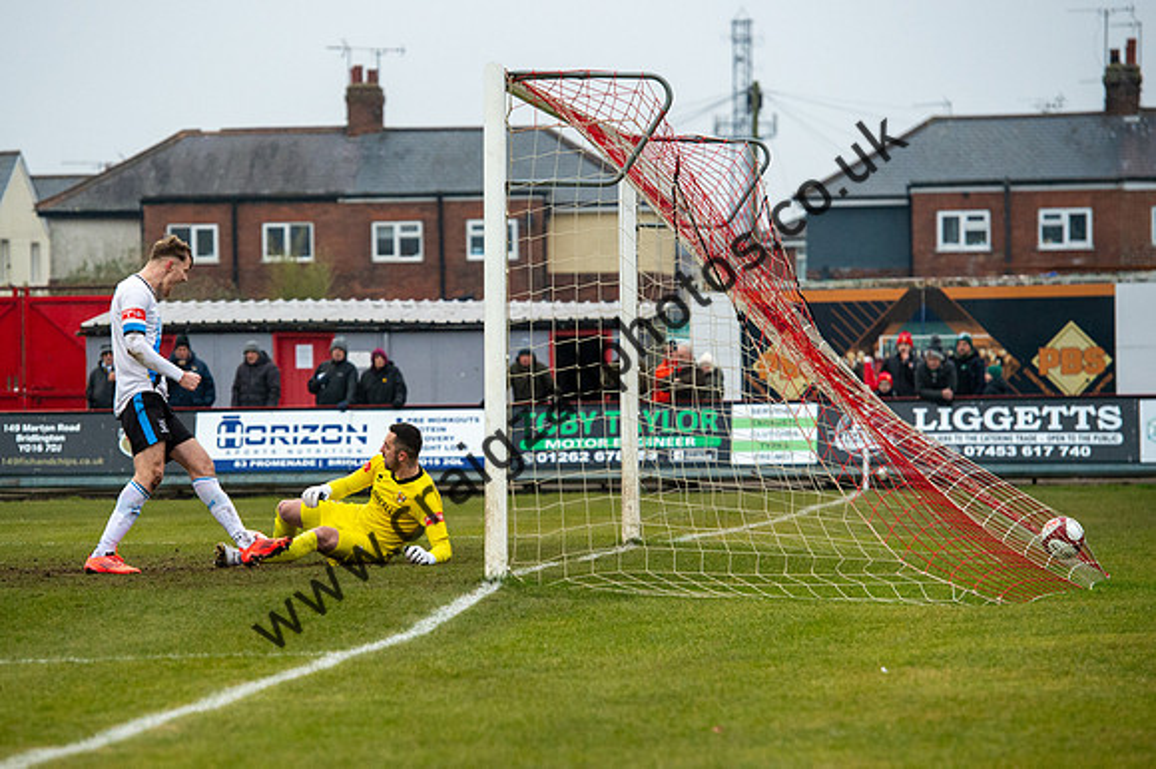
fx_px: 6054
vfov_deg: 7.3
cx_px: 500
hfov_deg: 10.9
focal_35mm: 189
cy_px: 403
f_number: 4
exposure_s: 1/1000
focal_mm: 165
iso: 3600
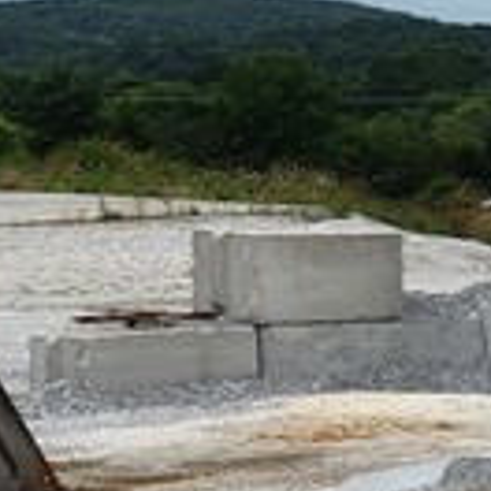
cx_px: 1324
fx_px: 2536
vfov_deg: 11.1
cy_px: 320
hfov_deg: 9.4
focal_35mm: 158
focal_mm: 5.4
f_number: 1.8
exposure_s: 1/1910
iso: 20
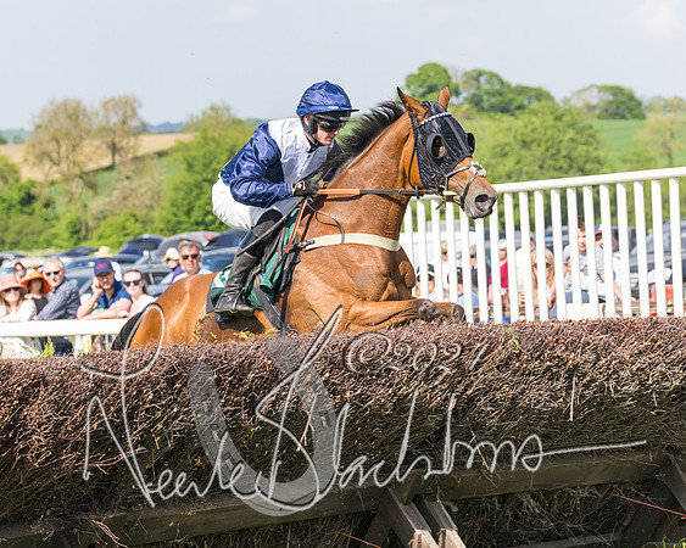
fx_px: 2974
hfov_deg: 13.2
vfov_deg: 10.5
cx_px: 260
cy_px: 313
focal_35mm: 147
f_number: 5
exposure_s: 1/1600
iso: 400
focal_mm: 95
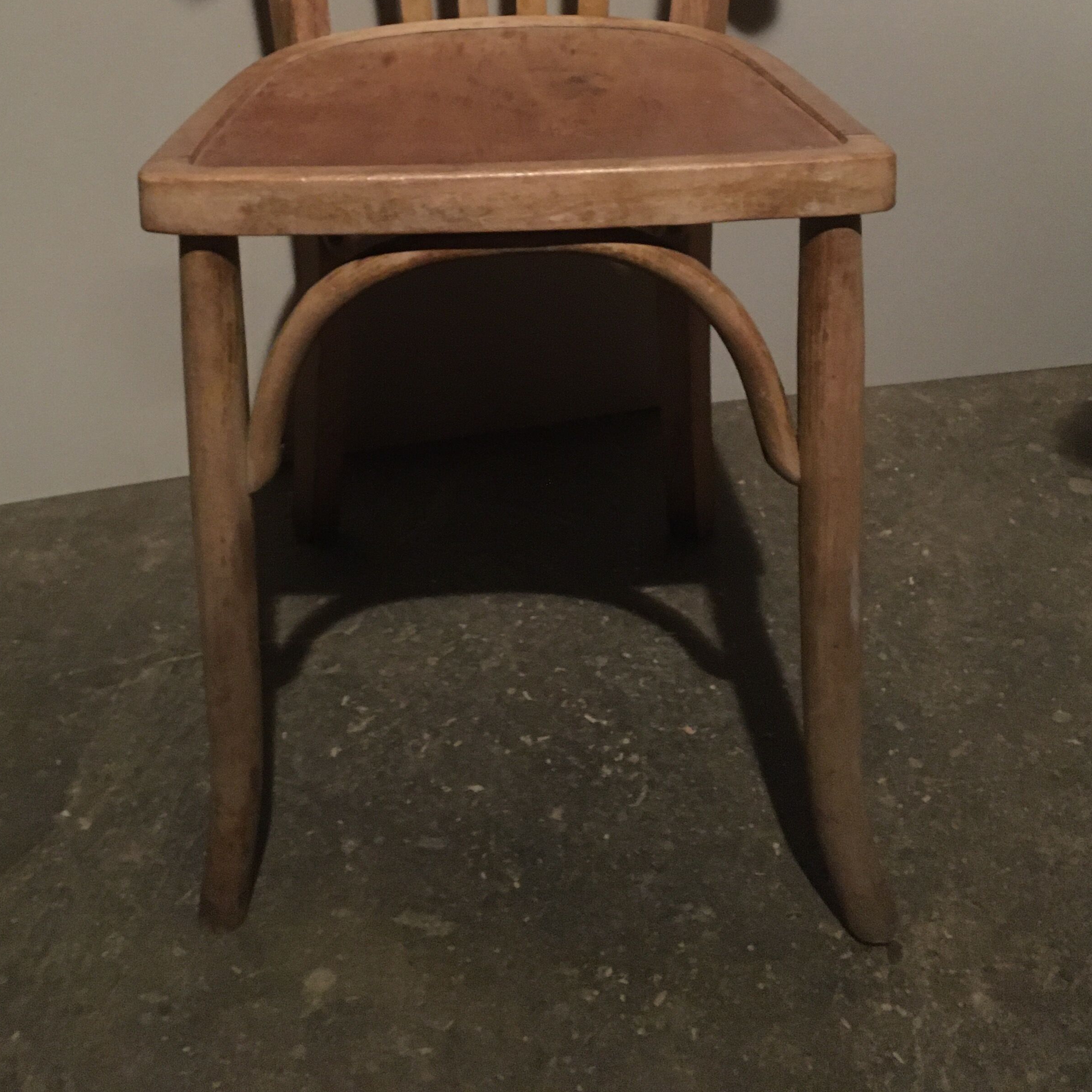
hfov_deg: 39.1
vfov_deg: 37.4
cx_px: 463
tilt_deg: -21.4
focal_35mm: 43
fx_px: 1535
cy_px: 178
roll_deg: +0.8
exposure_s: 1/17
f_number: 2.2
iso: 400
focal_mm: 4.15
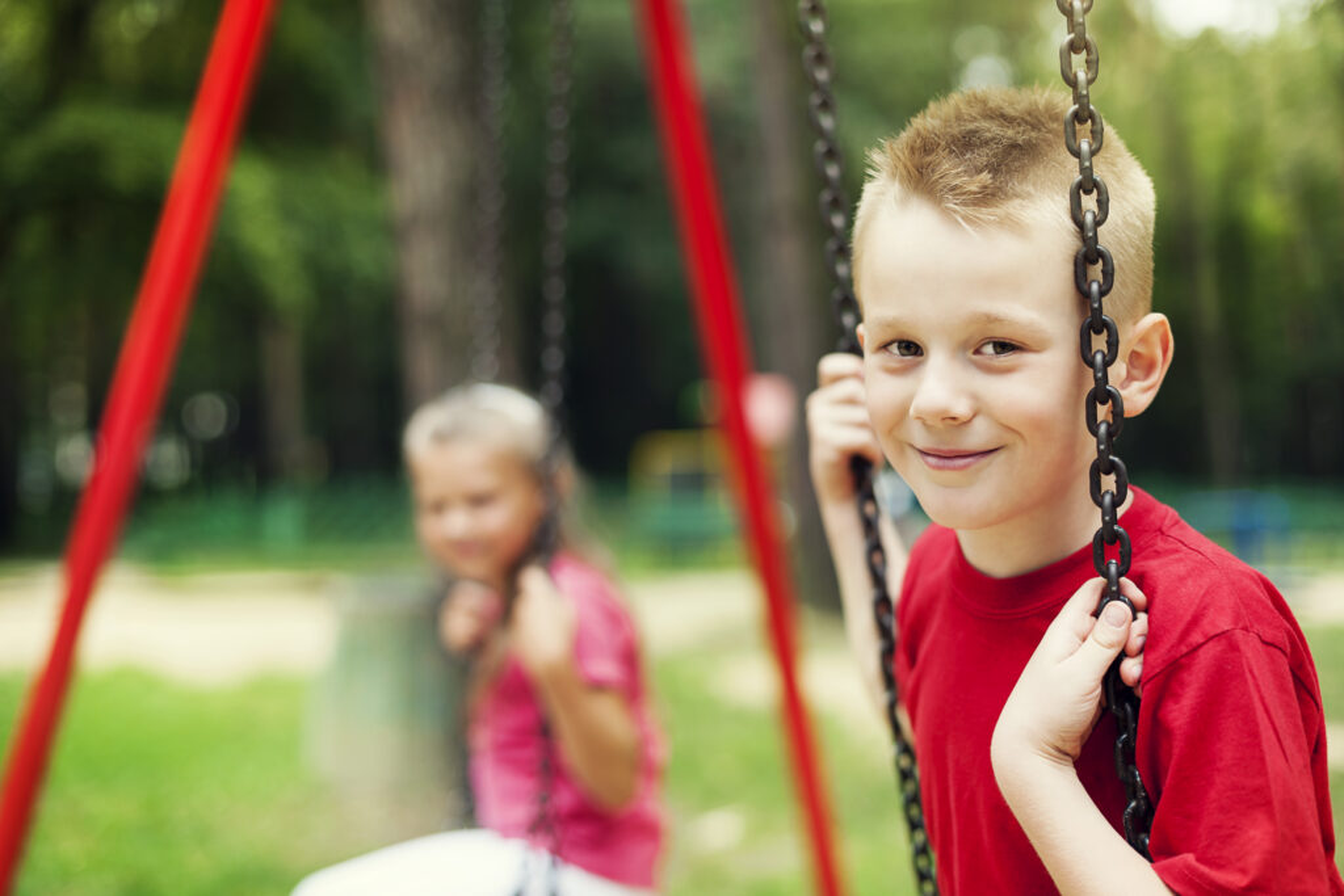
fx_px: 1867
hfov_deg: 39.6
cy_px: 448
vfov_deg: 27.0
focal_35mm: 50
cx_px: 672
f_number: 2.2
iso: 100
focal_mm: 50
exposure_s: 1/200
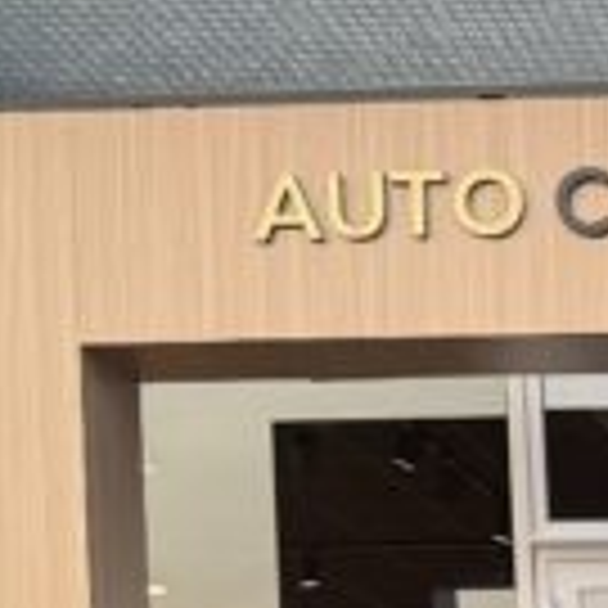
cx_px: 1067
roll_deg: +1.9
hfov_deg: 12.7
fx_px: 2504
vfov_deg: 12.5
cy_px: 1126
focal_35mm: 126
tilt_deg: -1.8
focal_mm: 6.76
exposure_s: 1/121
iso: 125
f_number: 1.78
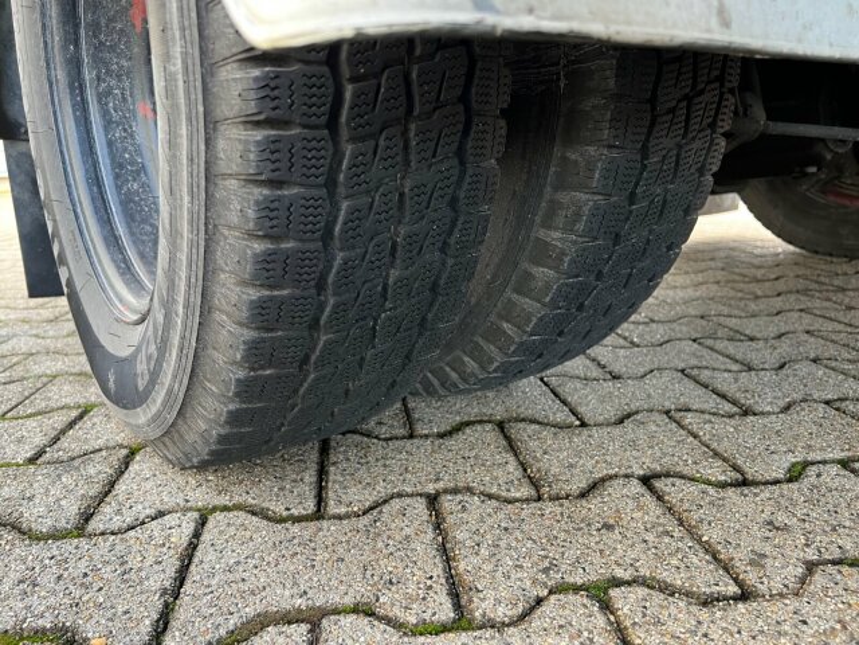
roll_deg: +3.6
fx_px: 645
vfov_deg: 53.1
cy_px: 322
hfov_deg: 67.3
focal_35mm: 26
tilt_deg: -12.9
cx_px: 430
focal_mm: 5.7
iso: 125
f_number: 1.5
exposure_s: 1/78
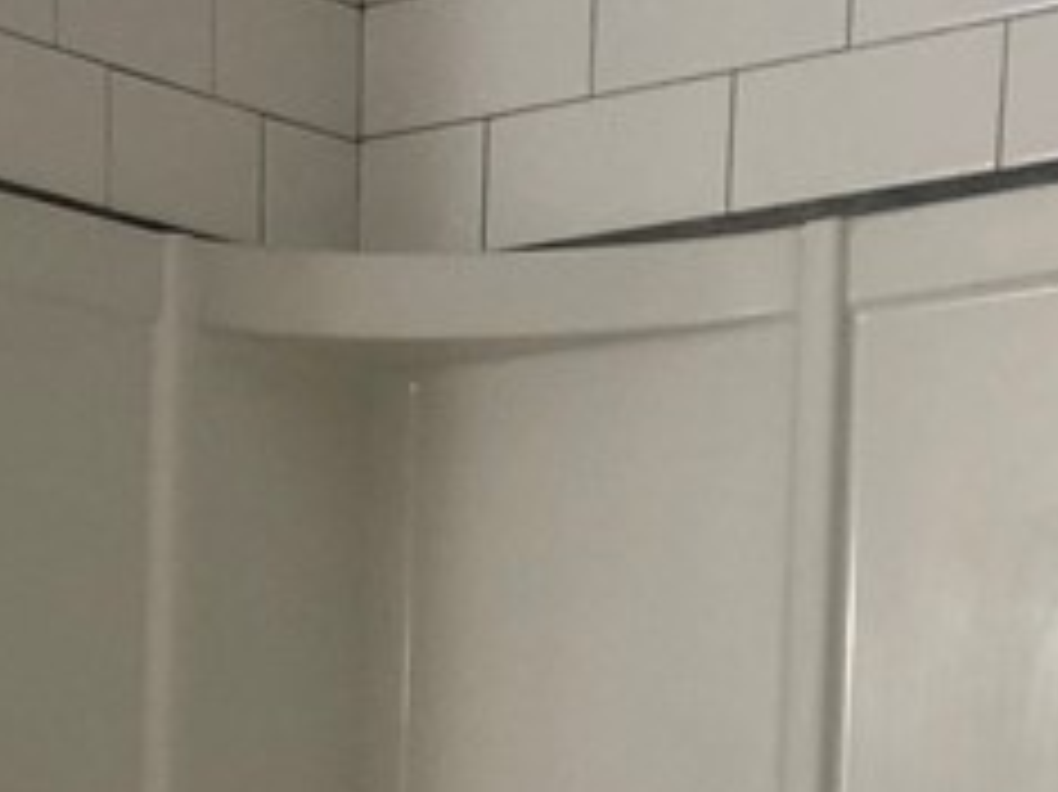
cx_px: -455
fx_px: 3727
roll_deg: +0.3
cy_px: 1642
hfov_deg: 15.1
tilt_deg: -8.9
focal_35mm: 122
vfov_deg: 10.9
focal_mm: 4
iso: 32
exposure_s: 1/30
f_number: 1.8
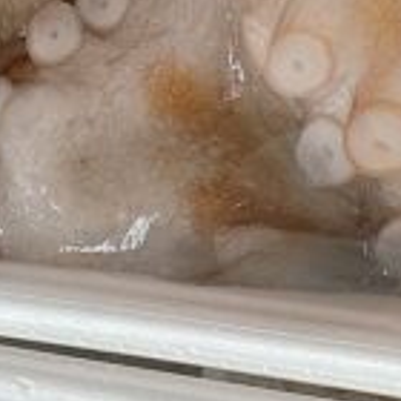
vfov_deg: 11.0
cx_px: 11
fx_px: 2071
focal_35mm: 158
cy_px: 275
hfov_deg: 11.0
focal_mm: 5.96
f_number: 1.6
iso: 80
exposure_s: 1/60
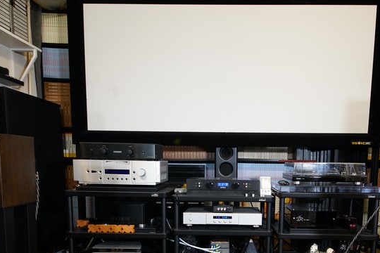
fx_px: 317
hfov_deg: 61.4
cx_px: 228
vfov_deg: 41.9
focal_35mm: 30
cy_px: 198
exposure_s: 1/13
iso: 1600
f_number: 8
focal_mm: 18
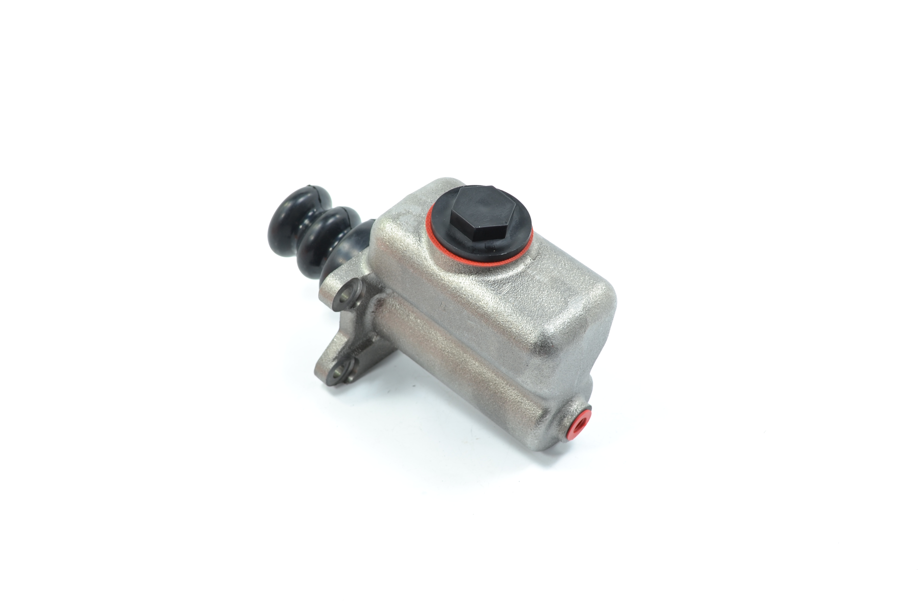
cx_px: 460
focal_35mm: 48
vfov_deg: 28.1
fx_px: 1225
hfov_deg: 41.1
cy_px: 306
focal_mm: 32
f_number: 6.3
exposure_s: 1/25
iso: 100
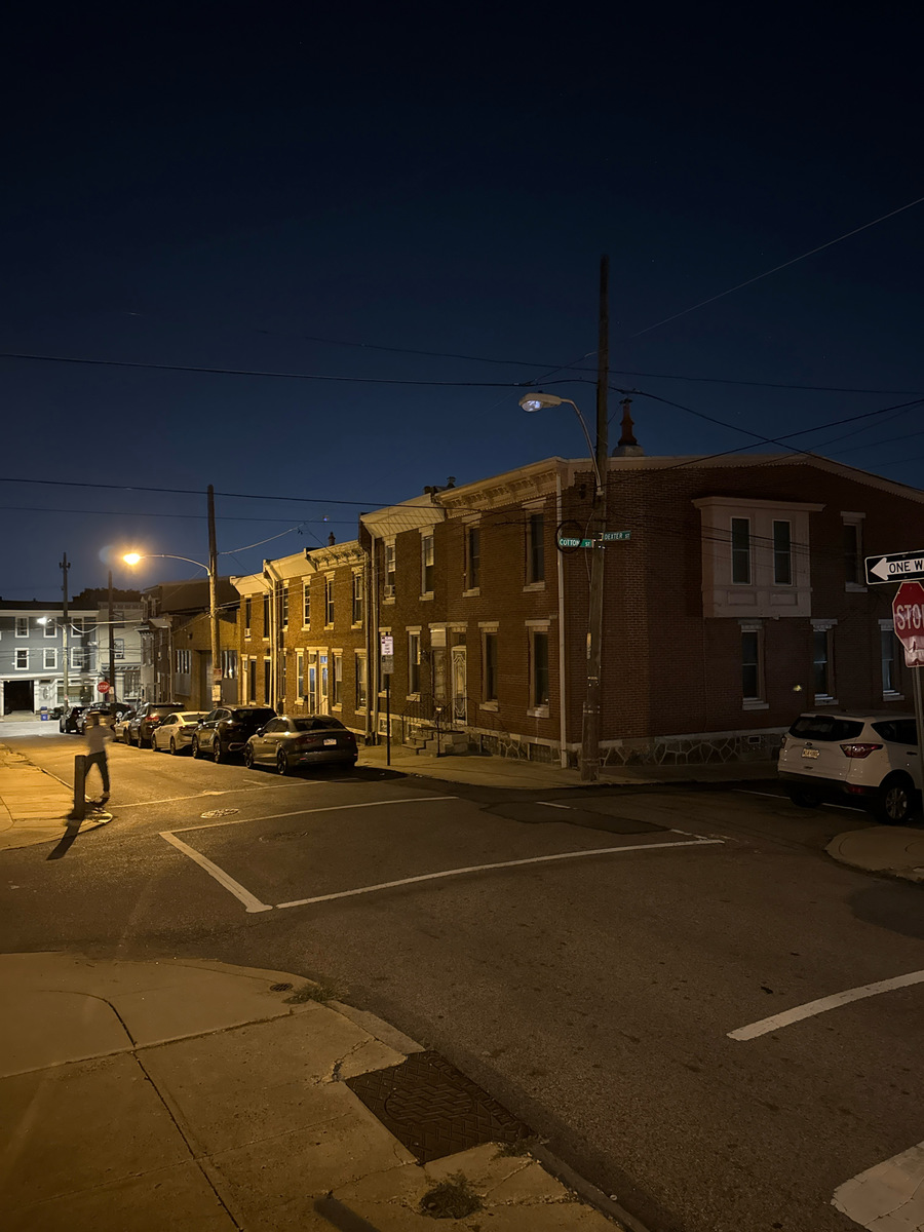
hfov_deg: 56.8
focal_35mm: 24
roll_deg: +0.4
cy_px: 616
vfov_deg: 71.6
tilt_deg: +1.2
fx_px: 854
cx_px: 462
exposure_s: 1/15
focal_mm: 6.76
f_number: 1.78
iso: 3200
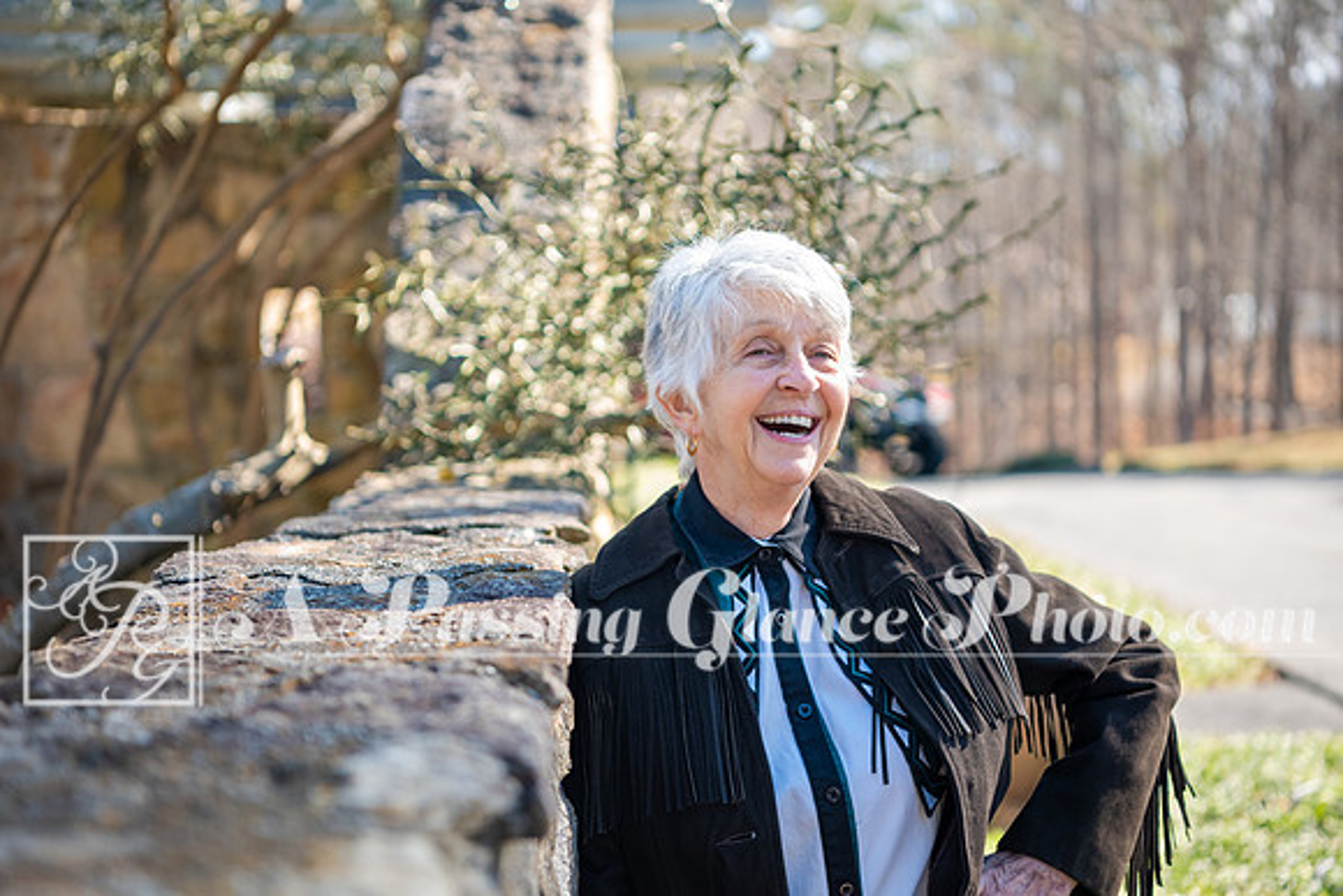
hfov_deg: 28.8
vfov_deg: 19.5
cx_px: 672
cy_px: 448
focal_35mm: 70
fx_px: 2612
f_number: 3.2
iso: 900
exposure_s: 1/1250
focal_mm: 70
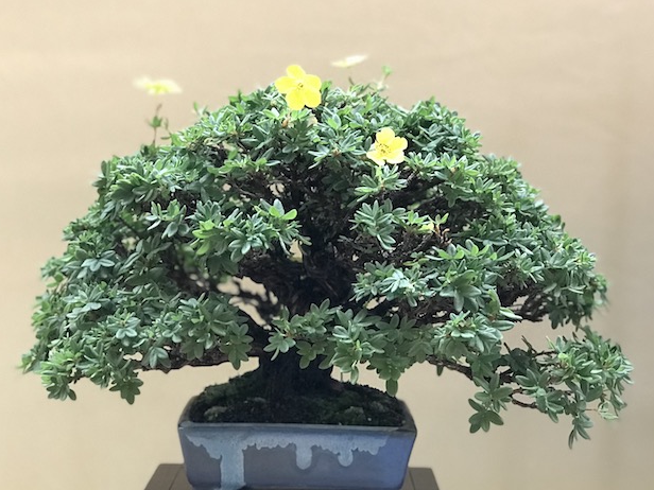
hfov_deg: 26.3
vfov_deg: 19.9
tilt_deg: -3.6
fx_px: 1398
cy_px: 282
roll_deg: -0.6
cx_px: 330
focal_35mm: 74
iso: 500
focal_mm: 6.6
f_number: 2.8
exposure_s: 1/50
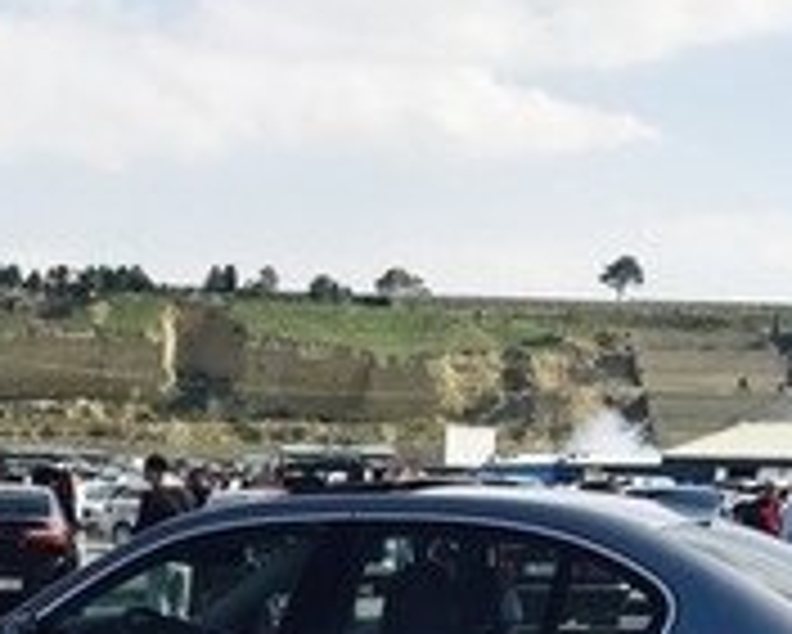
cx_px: 346
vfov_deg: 17.8
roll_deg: -0.9
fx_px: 1806
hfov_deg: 24.7
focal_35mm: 77
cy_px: 949
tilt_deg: -14.5
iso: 20
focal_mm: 3.99
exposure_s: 1/2457
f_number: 1.8
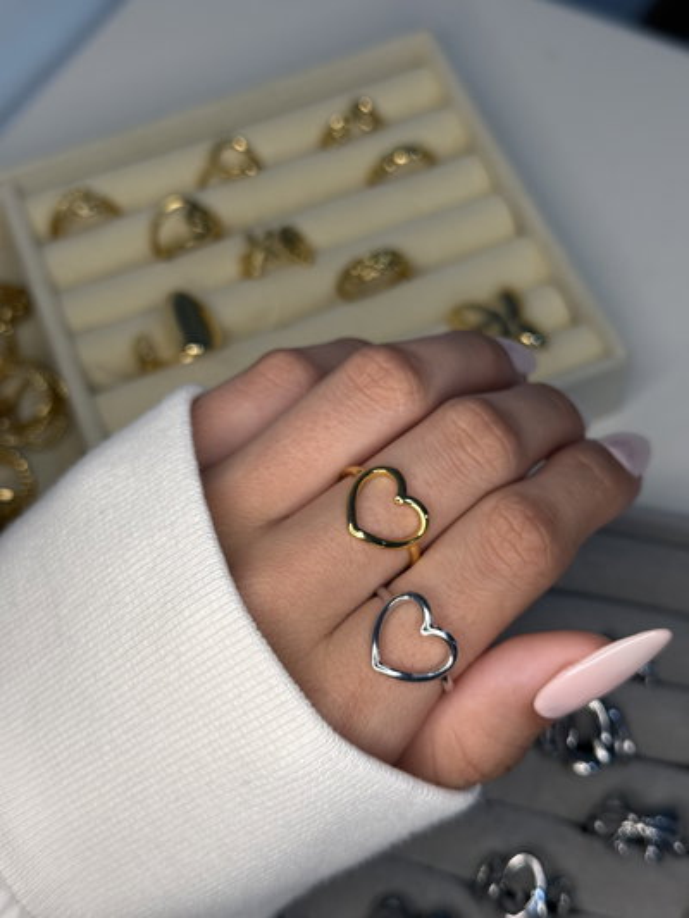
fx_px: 1273
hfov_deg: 30.3
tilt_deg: -59.9
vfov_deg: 39.6
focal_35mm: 48
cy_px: 459
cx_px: 344
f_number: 1.78
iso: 80
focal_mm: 6.76
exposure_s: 1/118
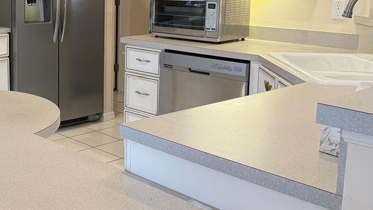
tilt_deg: -8.3
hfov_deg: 36.5
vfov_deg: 22.0
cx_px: 48
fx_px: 534
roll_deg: -0.3
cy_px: 48
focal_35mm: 54
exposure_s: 1/60
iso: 250
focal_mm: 6.76
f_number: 1.78
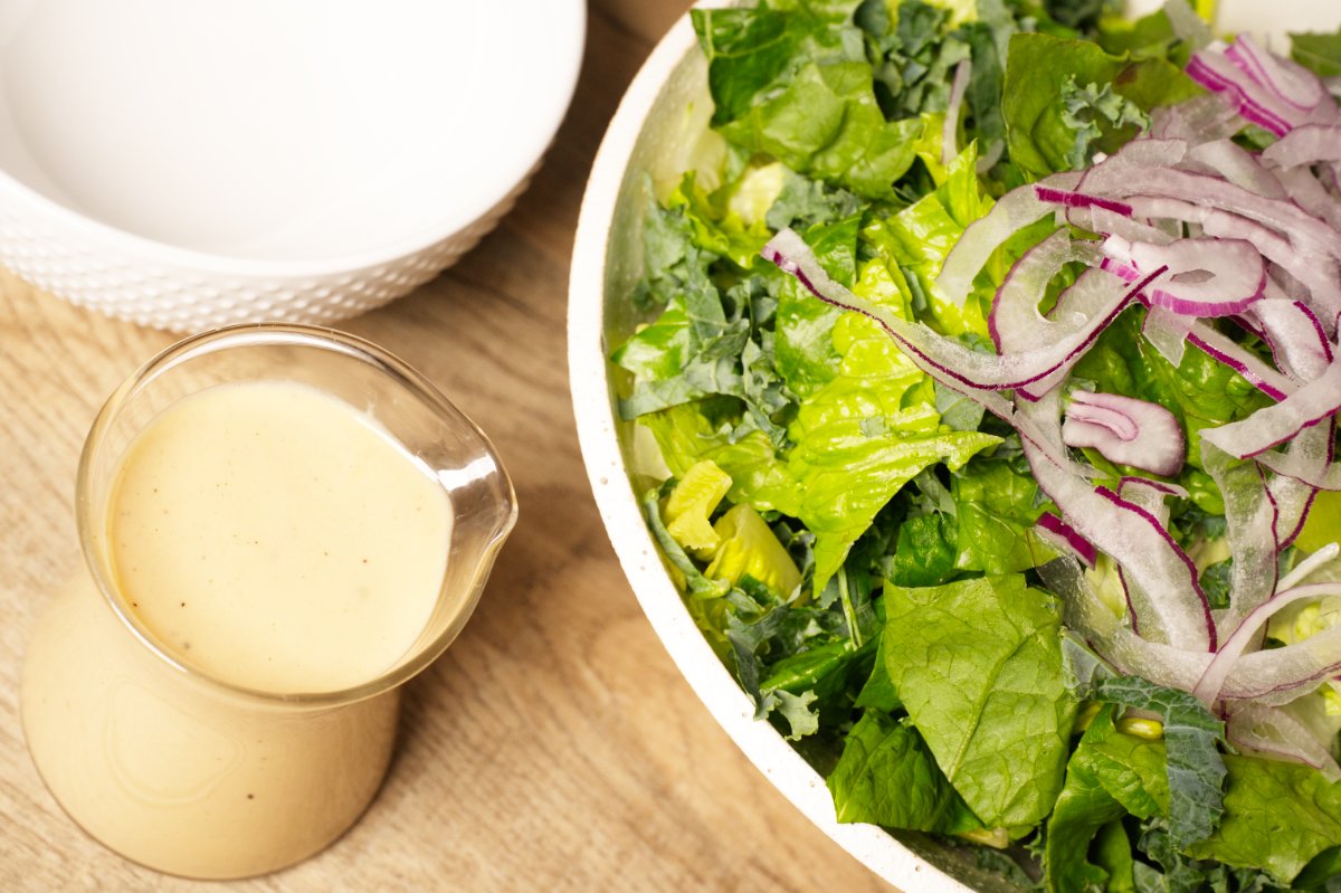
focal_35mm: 70
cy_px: 446
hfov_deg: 28.9
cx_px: 670
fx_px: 2606
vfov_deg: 19.4
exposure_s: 1/1600
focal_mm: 70
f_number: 9
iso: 1600
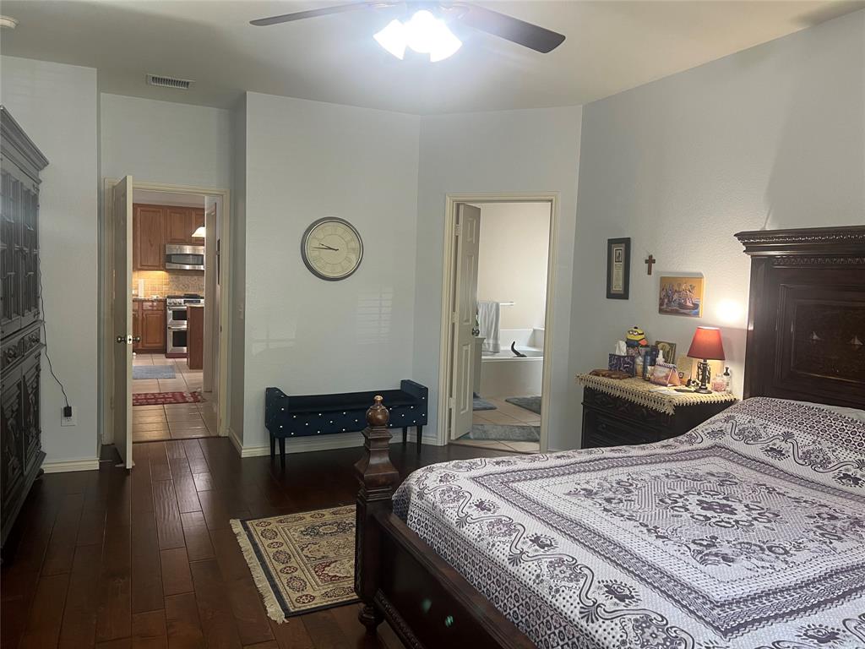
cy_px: 324
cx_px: 432
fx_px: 650
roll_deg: -1.7
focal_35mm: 26
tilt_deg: -3.3
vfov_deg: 53.1
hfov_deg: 67.3
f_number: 1.5
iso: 125
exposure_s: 1/60
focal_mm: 5.7
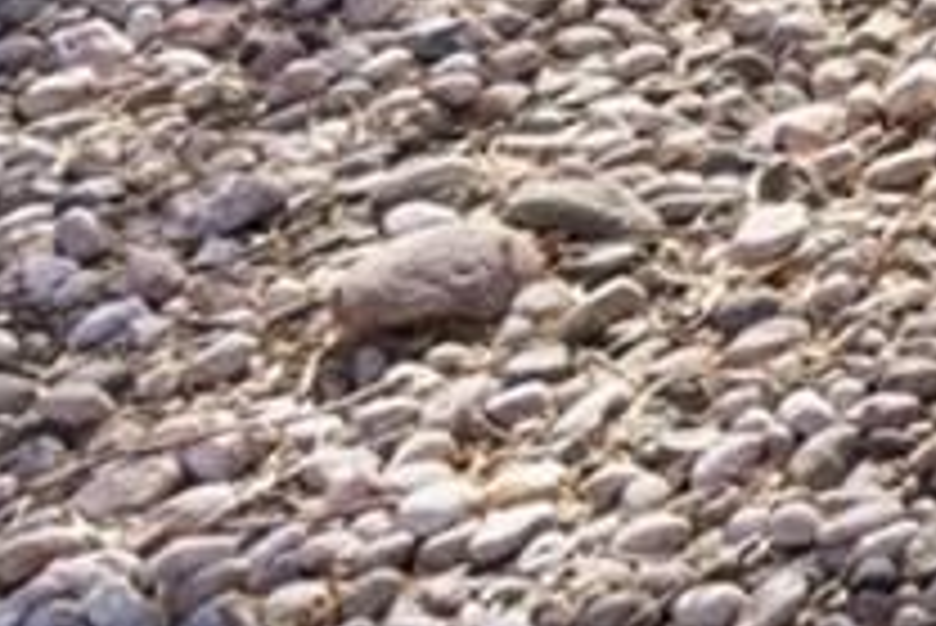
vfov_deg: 7.3
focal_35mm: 146
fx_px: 3799
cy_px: -1759
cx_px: 3366
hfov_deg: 8.9
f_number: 8
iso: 500
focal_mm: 19
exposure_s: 1/1250
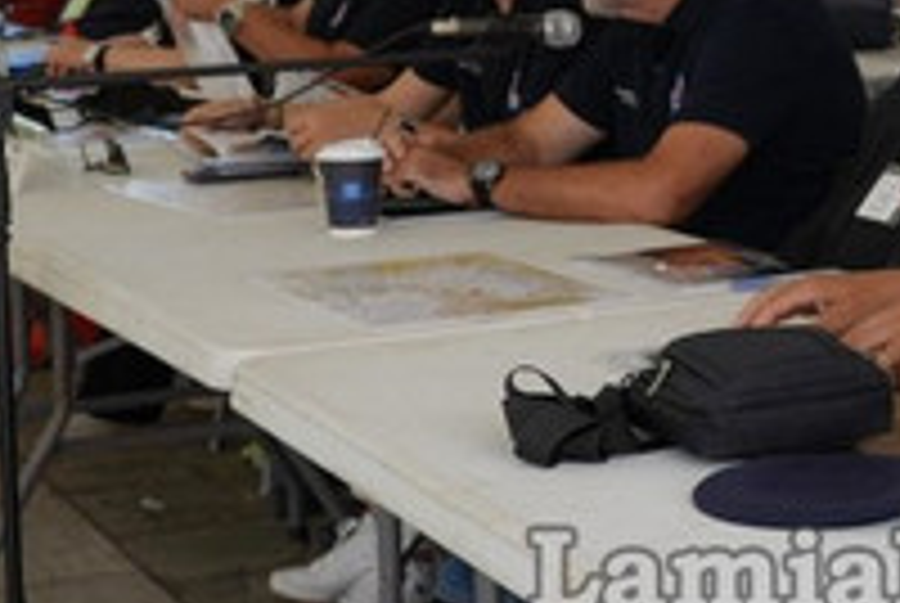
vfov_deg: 11.9
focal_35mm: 115
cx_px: 994
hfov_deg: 17.2
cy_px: 56
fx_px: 2879
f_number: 4
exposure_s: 1/160
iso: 160
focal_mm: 24
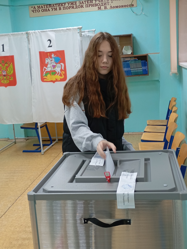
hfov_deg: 33.7
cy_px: 124
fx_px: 309
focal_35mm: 43
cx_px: 94
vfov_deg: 43.8
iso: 142
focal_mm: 4.27
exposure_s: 1/33.3
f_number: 1.8
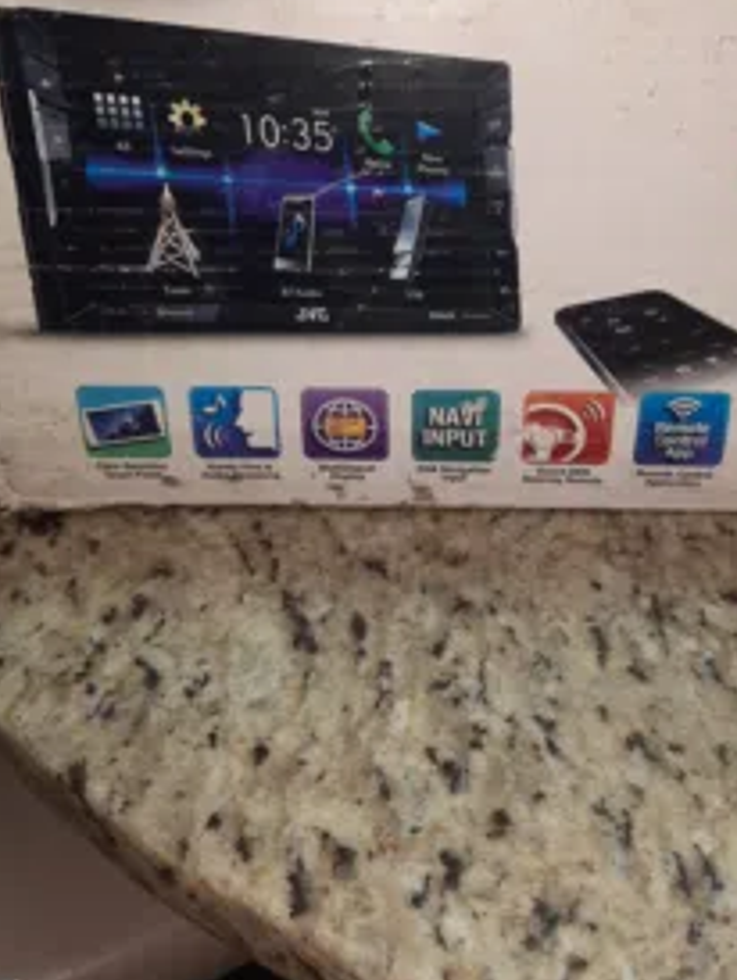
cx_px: 408
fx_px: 992
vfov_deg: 51.7
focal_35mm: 35
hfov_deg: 40.7
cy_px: 336
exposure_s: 1/50
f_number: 1.8
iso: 40
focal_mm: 5.23
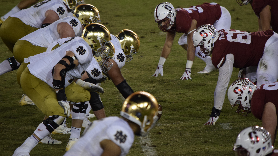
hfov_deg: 4.9
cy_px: 64
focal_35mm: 441
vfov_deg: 2.8
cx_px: 139
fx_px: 3251
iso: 1250
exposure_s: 1/500
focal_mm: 280
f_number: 5.6
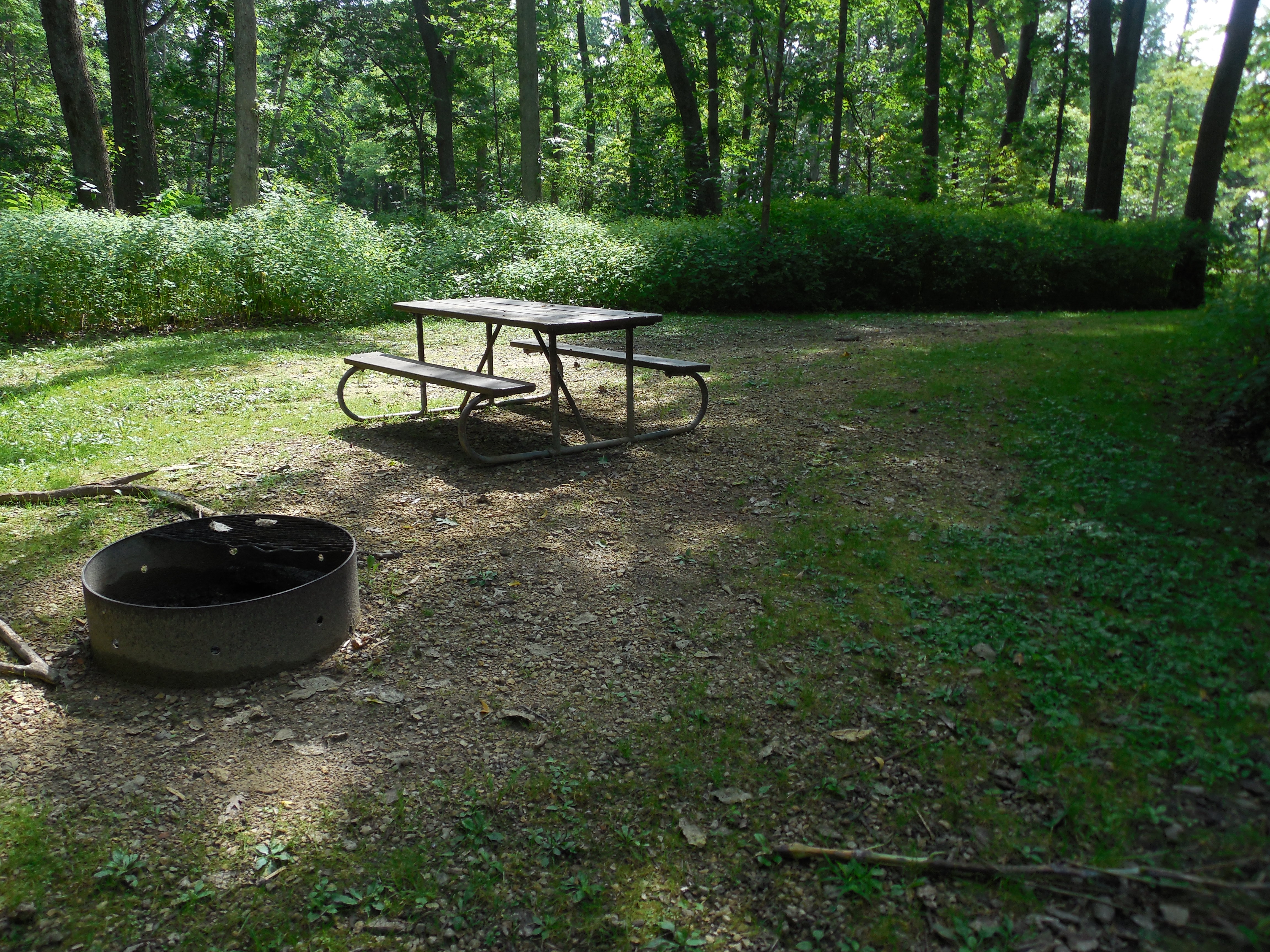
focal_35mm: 28
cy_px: 476
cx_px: 635
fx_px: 1027
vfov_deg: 49.7
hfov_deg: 63.4
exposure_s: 1/250
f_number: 3.5
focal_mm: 5
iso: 125
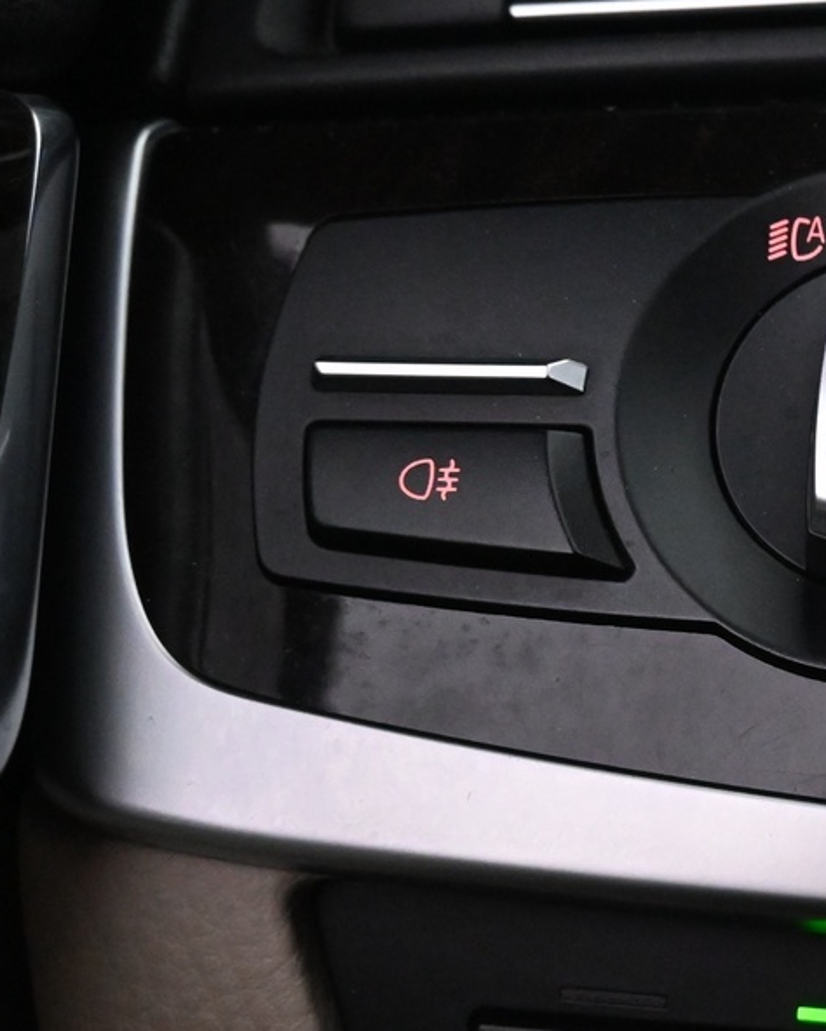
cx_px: 1004
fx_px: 2352
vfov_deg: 24.7
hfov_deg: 18.8
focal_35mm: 77
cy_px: 512
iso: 4000
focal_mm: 20
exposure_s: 1/80
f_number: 4.5
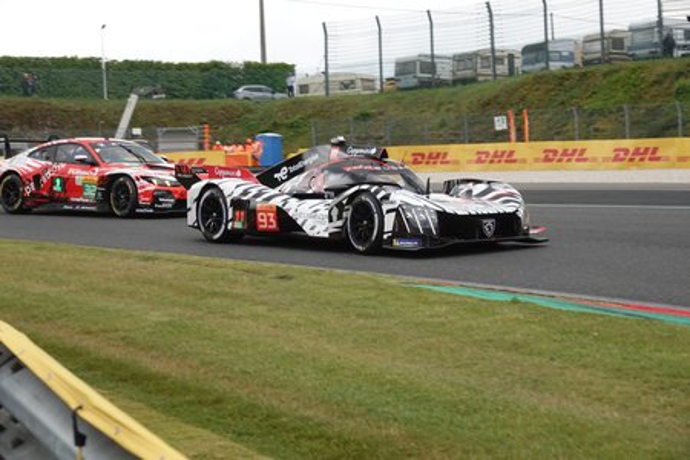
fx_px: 1552
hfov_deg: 25.1
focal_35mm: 81
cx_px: 345
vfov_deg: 16.9
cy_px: 230
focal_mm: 29.69
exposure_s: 1/800
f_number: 3.5
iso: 160
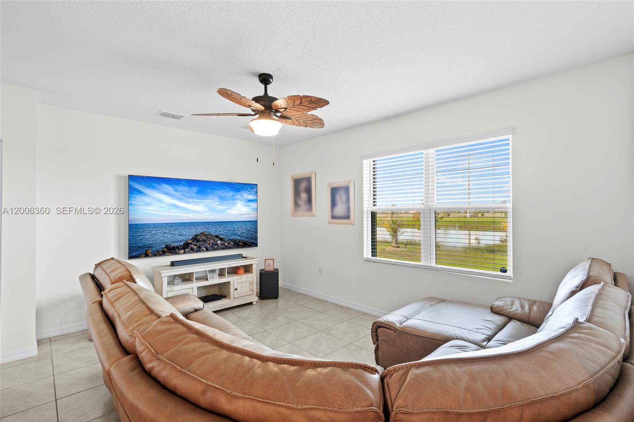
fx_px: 282
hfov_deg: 96.7
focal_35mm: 16
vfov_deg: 73.7
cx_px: 317
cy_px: 211
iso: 400
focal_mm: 16
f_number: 11
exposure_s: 1/1.67
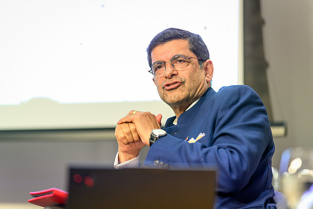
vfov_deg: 10.1
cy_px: 104
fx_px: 1183
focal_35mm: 136
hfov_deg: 15.1
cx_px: 157
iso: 720
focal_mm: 135
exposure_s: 1/200
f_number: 1.8
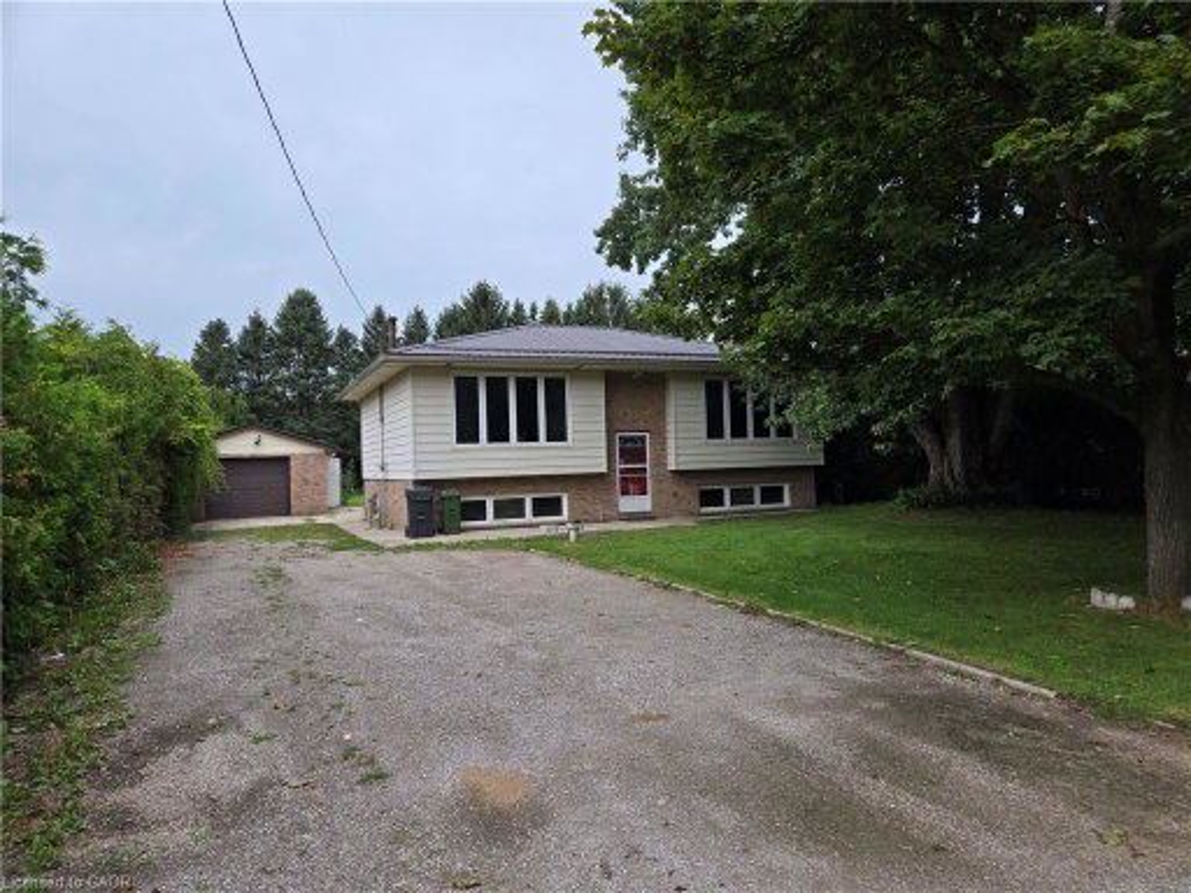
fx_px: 791
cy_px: 446
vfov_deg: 58.9
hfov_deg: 73.9
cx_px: 596
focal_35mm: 23
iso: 25
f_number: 1.8
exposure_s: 1/180
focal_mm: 5.4
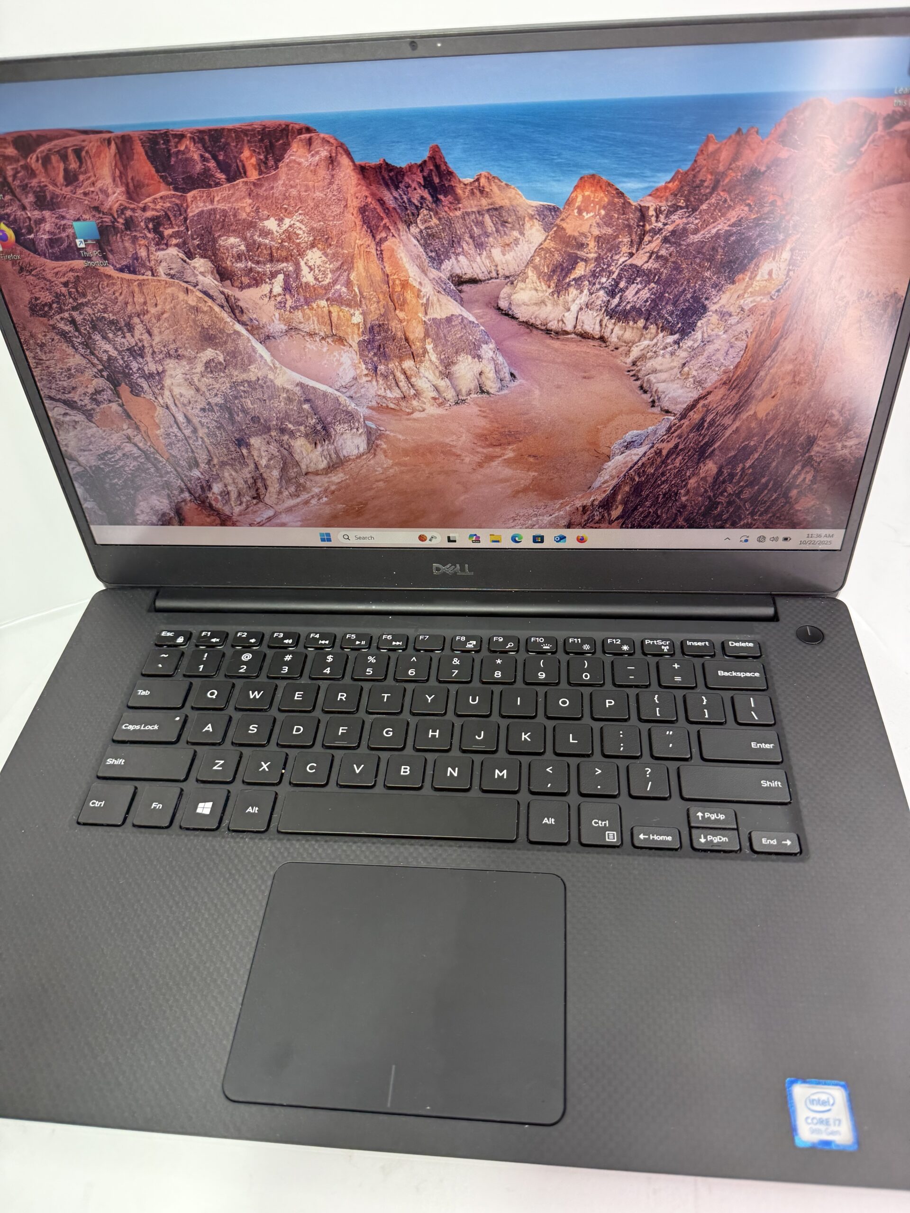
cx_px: 455
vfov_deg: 71.6
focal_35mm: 24
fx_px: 841
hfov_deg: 56.8
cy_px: 606
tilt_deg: -45.3
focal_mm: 6.76
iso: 160
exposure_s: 1/197
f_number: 1.78
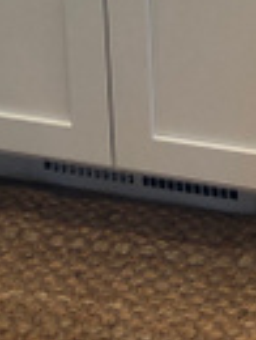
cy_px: -246
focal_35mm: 103
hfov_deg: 14.4
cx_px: 110
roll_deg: +1.2
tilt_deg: -15.5
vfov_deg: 16.4
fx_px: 1012
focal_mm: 3.99
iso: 25
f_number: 1.8
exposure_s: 1/30
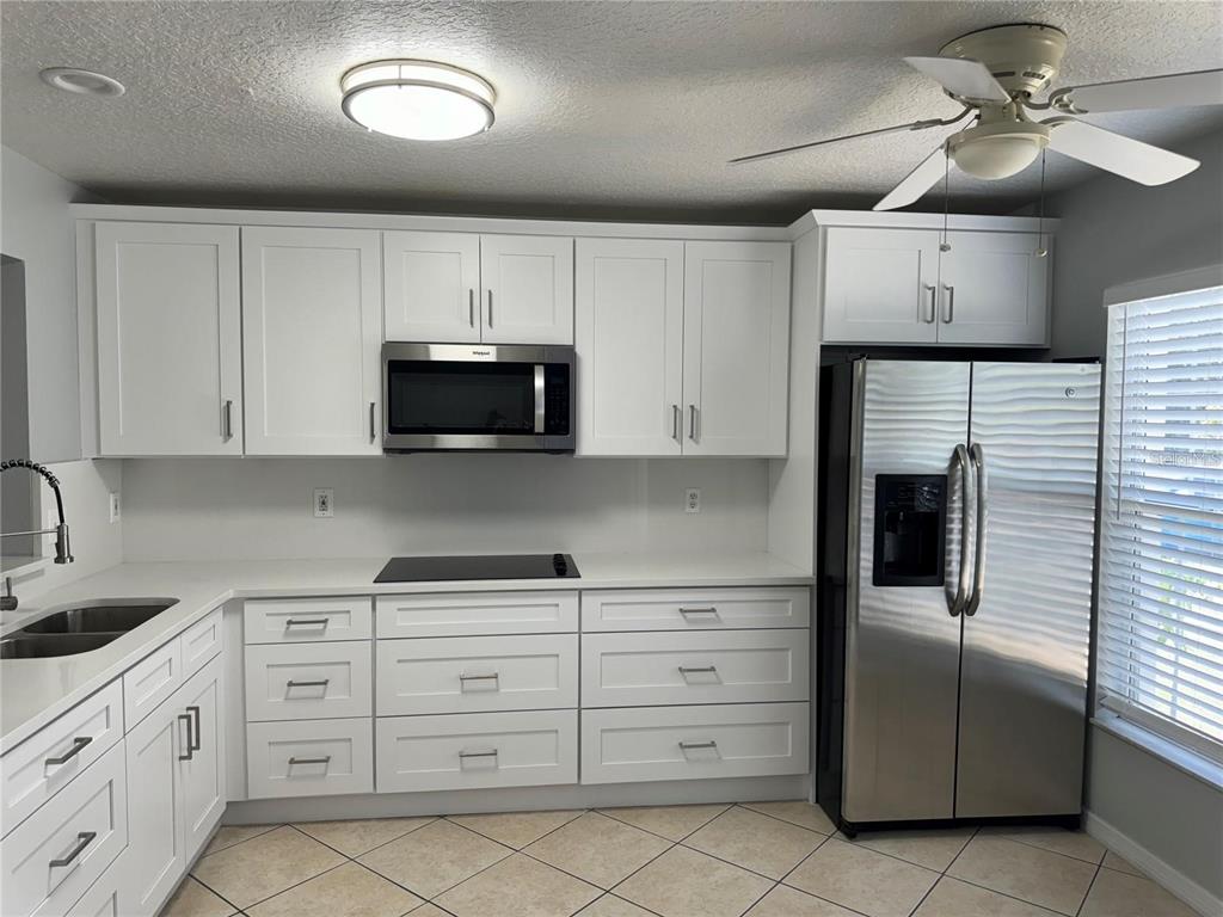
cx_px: 612
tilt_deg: -3.8
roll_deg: -0.8
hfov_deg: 71.6
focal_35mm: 24
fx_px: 848
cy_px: 458
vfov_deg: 56.8
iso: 50
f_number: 1.78
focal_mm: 6.86
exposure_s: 1/120
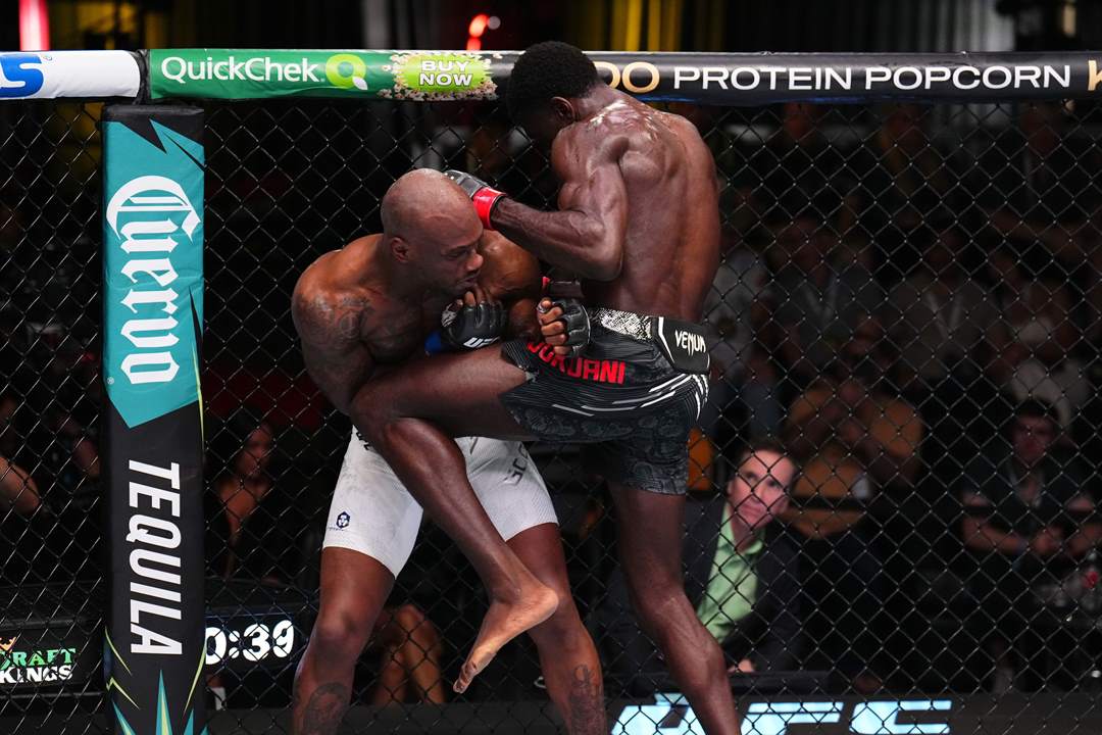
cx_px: 551
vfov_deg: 13.8
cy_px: 368
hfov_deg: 20.6
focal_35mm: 99
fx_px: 3030
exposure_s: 1/1250
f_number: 2.8
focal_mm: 99
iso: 4000
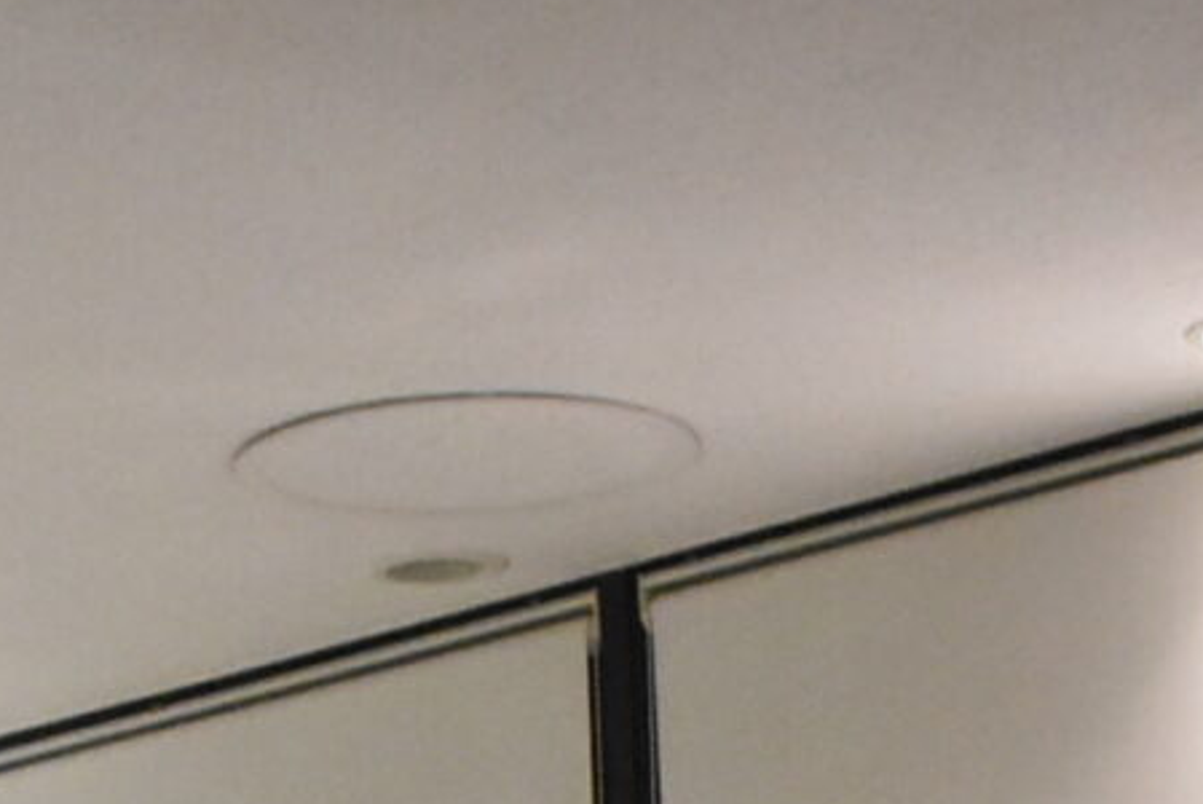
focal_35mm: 197
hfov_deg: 10.4
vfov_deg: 6.5
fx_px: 6582
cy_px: 2228
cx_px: 587
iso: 4000
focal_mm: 23
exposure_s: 1/40
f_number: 9
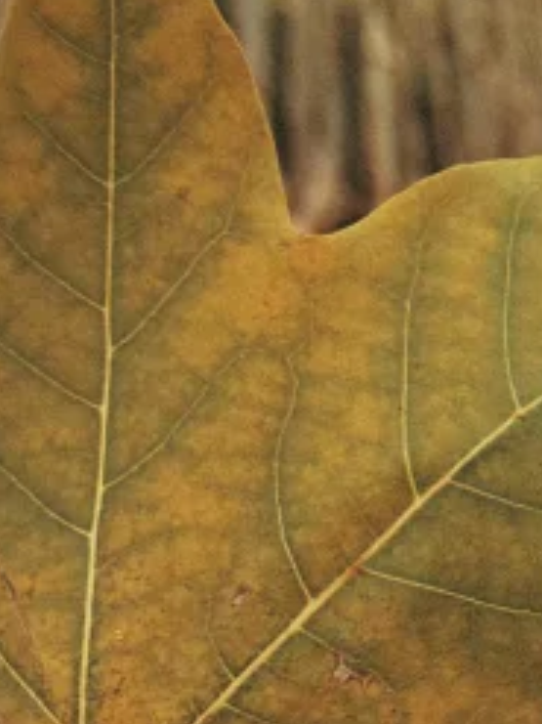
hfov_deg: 10.4
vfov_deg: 14.0
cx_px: 709
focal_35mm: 140
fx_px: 2925
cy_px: 662
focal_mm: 6.76
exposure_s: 1/121
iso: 160
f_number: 1.78
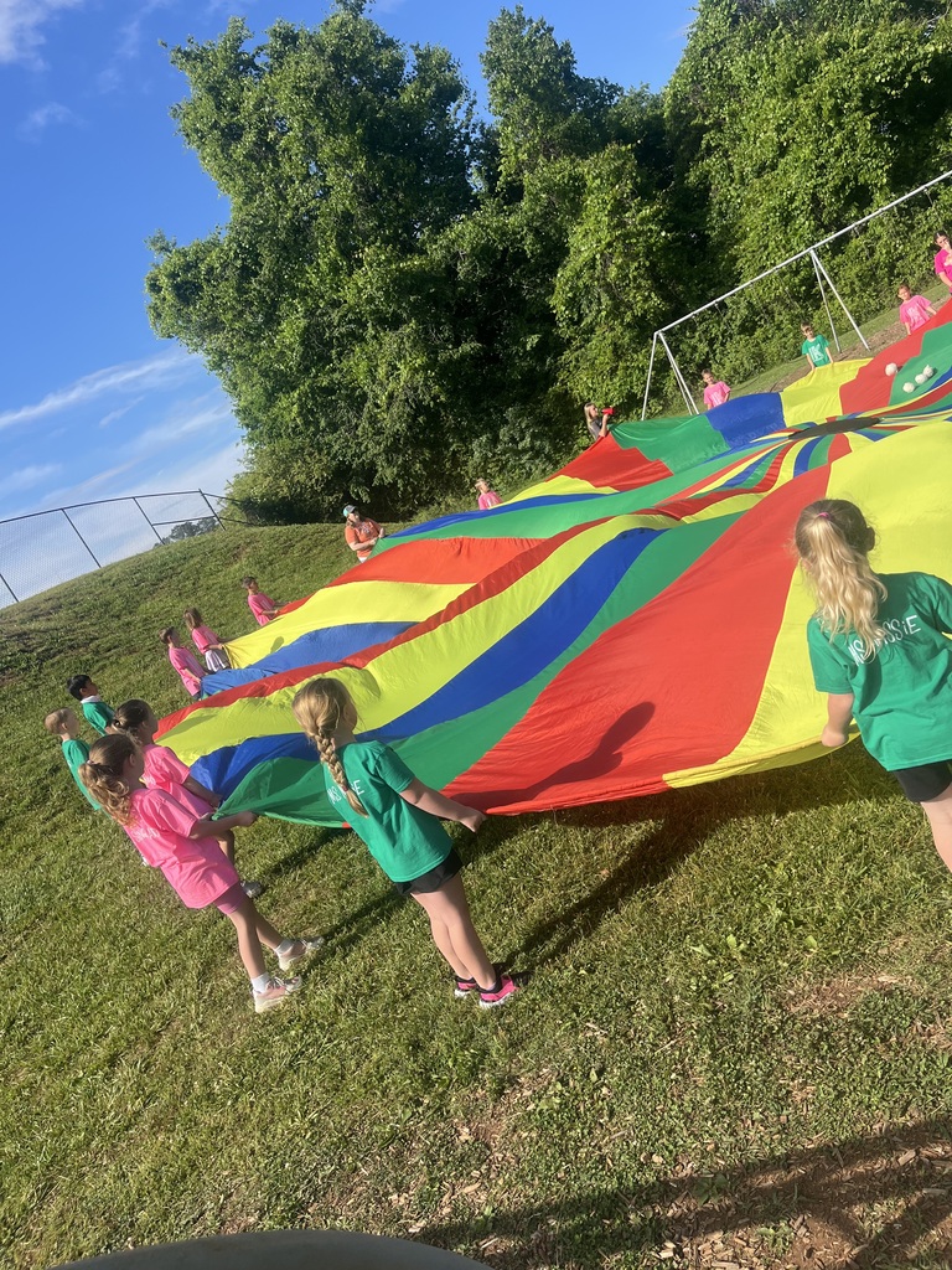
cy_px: 635
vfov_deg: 67.3
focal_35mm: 26
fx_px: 953
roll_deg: +31.7
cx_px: 476
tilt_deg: -9.2
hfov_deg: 53.1
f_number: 1.6
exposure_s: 1/2358
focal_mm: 5.1
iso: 50
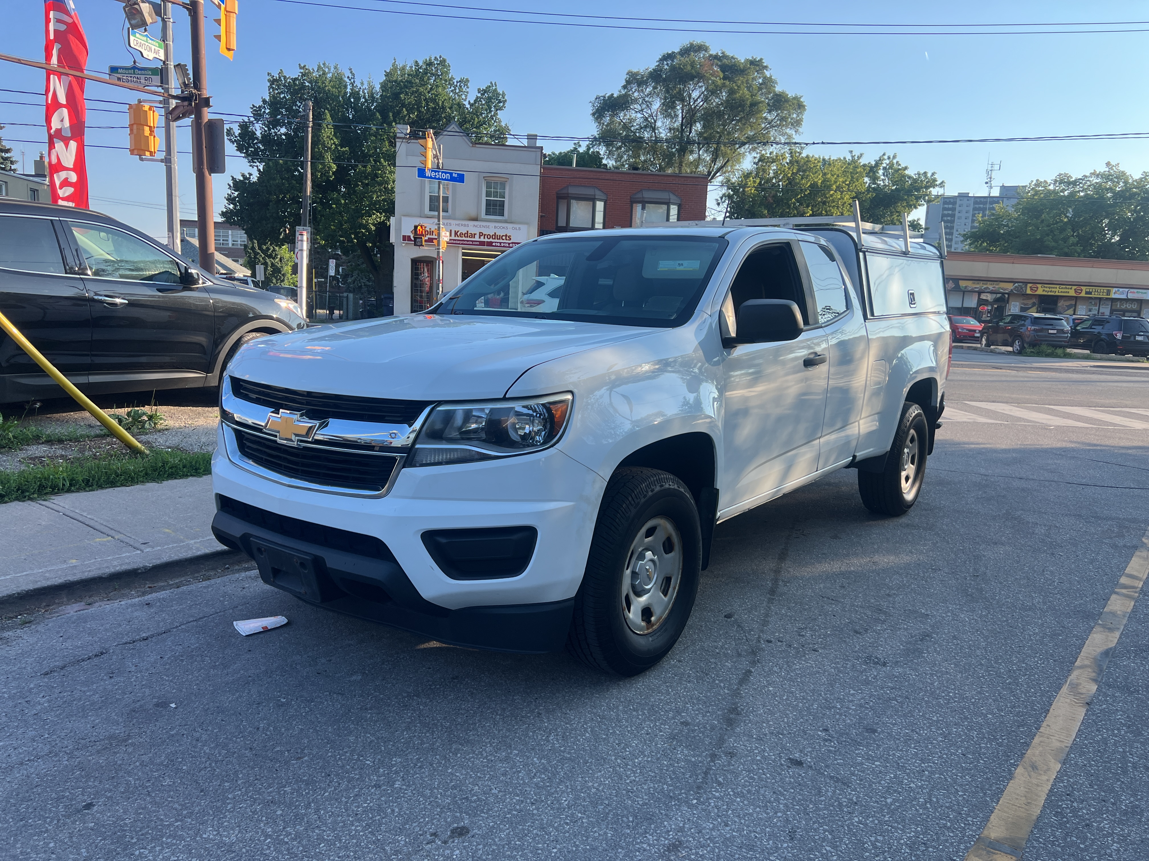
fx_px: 863
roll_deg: -2.5
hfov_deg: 67.3
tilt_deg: -8.8
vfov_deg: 53.1
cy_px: 430
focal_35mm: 26
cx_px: 574
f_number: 1.5
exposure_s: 1/1038
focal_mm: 5.7
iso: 50
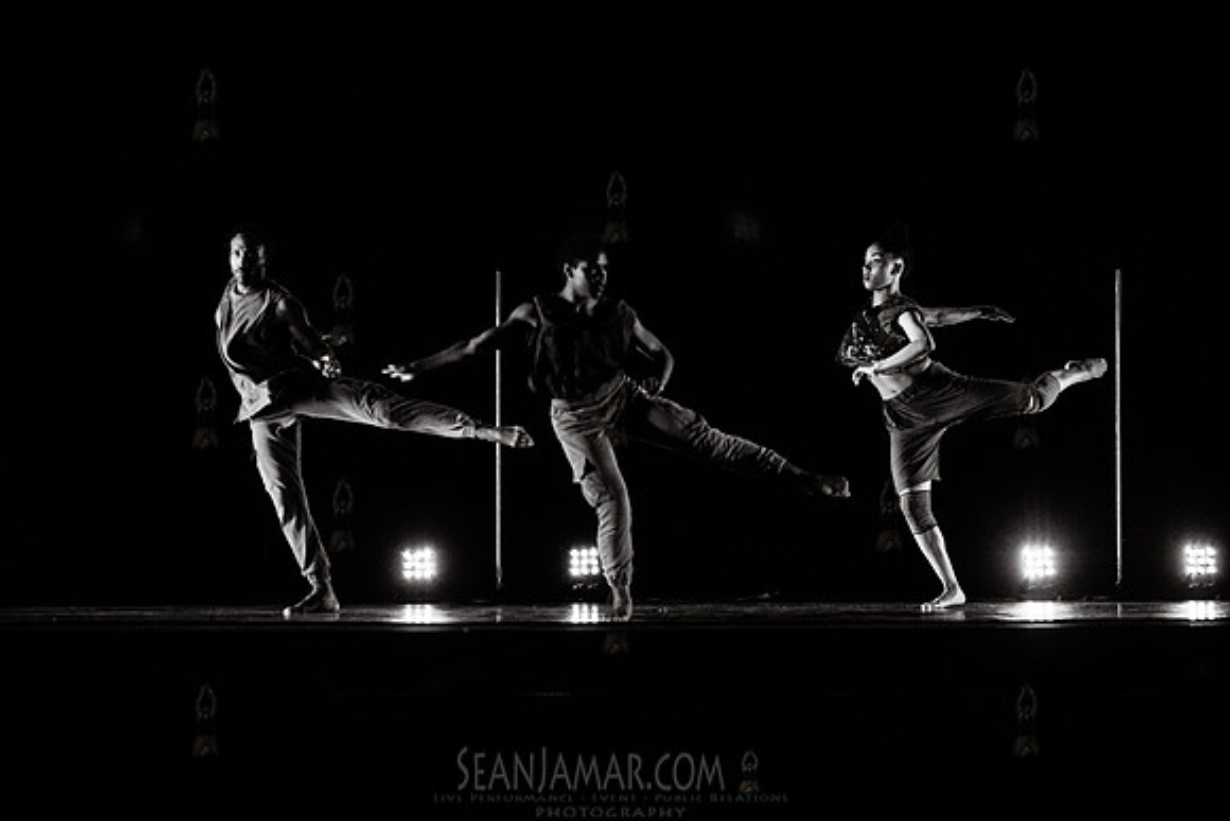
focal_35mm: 212
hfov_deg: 9.7
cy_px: 410
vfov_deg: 6.5
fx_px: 7235
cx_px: 615
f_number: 2.8
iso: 4000
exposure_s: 1/500
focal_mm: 200
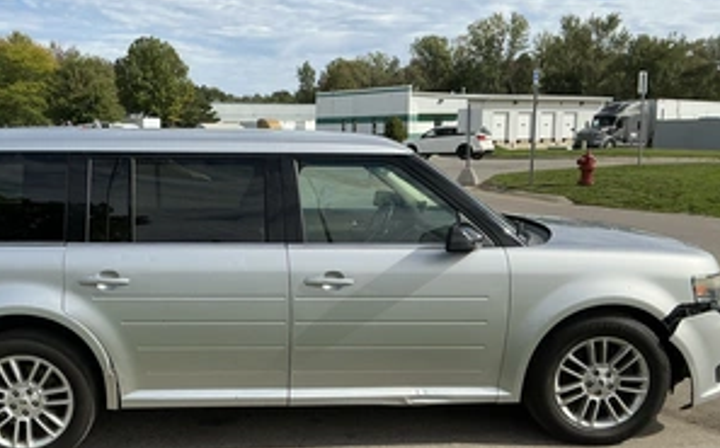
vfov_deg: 31.7
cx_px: 276
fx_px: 784
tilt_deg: -10.9
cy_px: 286
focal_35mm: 40
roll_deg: +0.7
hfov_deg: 48.9
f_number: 1.8
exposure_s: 1/1912
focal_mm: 3
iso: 25
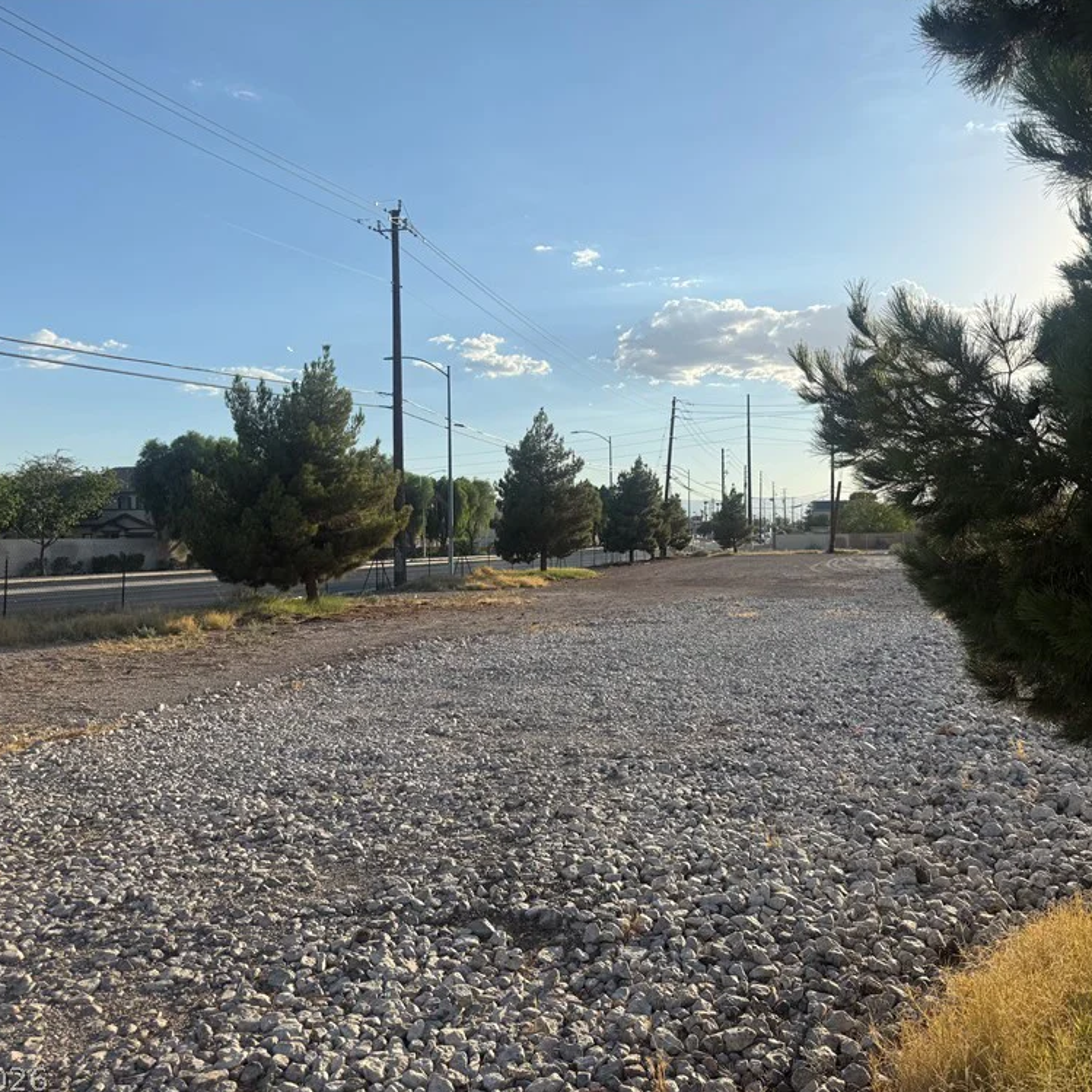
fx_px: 1035
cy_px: 544
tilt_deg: +1.0
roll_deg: +0.6
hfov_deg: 55.3
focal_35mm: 29
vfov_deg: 55.6
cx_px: 636
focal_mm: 6.76
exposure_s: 1/3953
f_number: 1.78
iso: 80
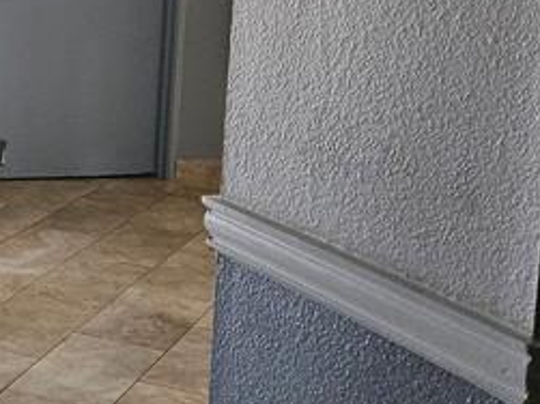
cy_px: 6
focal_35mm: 94
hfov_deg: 18.7
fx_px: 1466
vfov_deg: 15.4
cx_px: -245
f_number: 1.8
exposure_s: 1/120
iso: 1000
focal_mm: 5.4
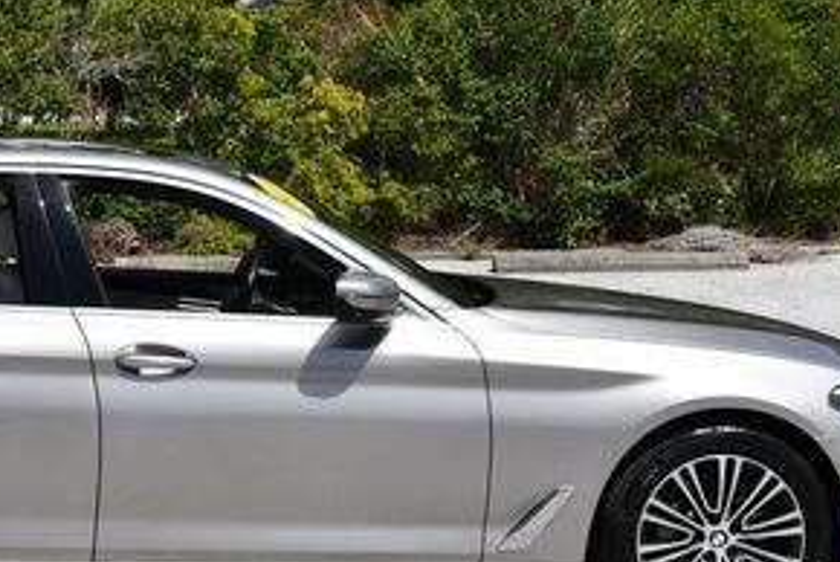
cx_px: 136
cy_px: 223
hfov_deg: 20.7
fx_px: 2266
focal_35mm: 97
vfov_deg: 14.1
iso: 100
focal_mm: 22
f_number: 9
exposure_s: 1/320
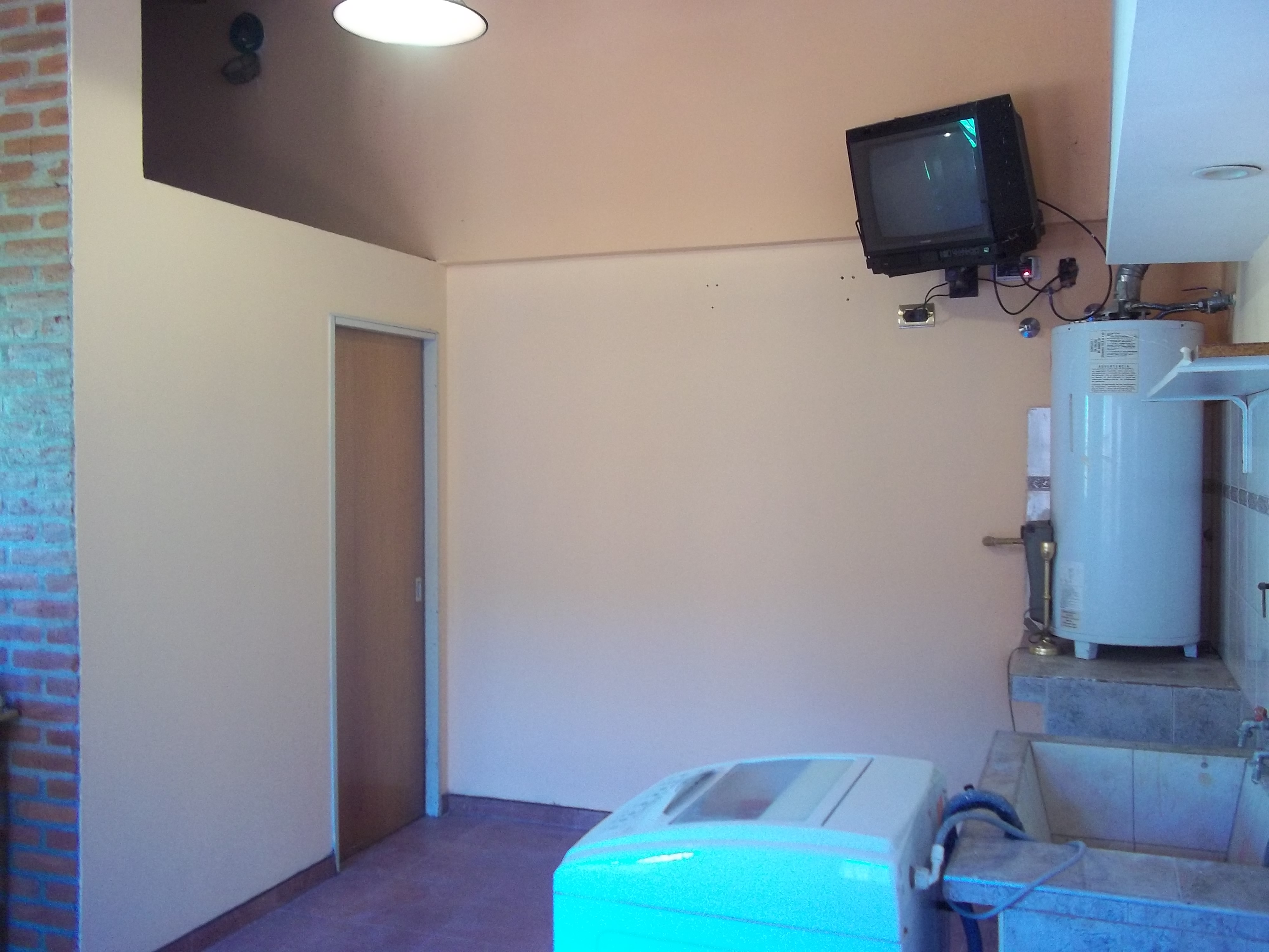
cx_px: 634
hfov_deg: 56.8
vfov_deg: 44.2
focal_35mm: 32
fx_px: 1173
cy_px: 476
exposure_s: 1/13
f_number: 2.9
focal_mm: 5.7
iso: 160
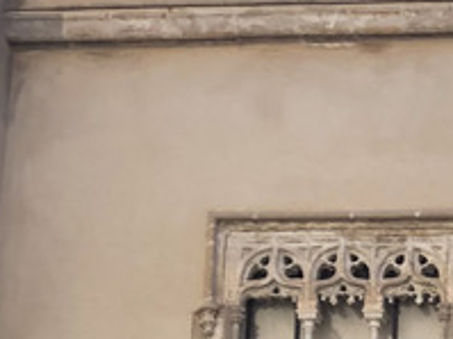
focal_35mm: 169
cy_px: 698
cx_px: 860
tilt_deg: +12.3
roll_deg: +0.9
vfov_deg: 8.3
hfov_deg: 10.8
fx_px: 2210
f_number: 1.8
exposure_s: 1/774
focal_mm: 4
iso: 20
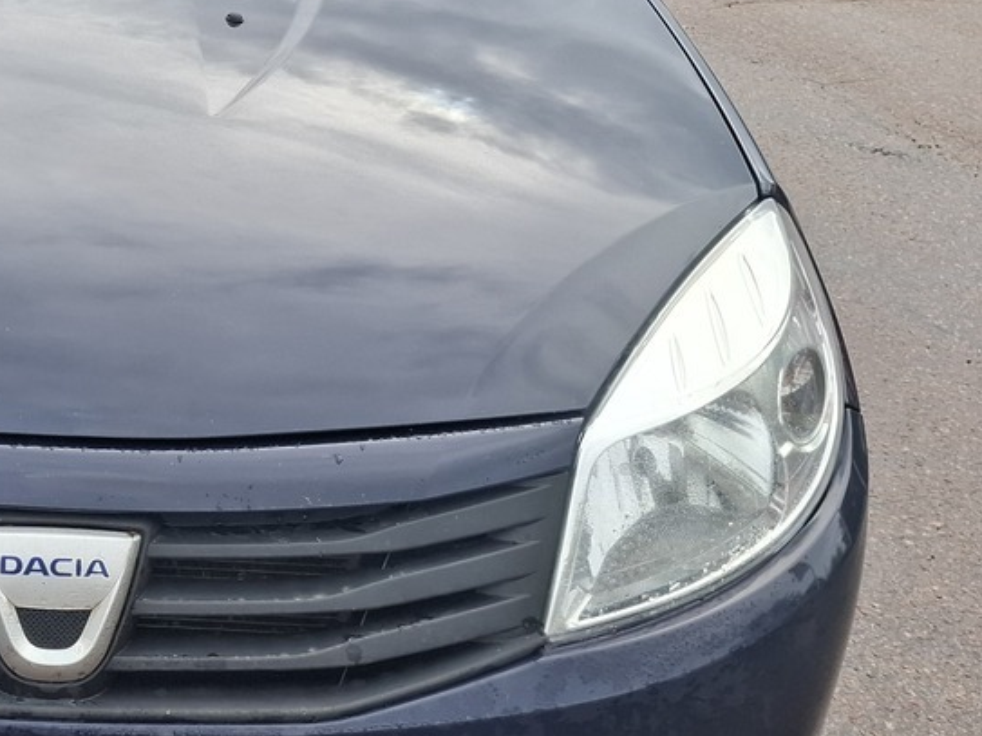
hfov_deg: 29.4
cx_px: -25
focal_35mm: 61
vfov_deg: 24.0
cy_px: 282
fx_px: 1730
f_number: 1.8
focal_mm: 5.54
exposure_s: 1/806
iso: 50
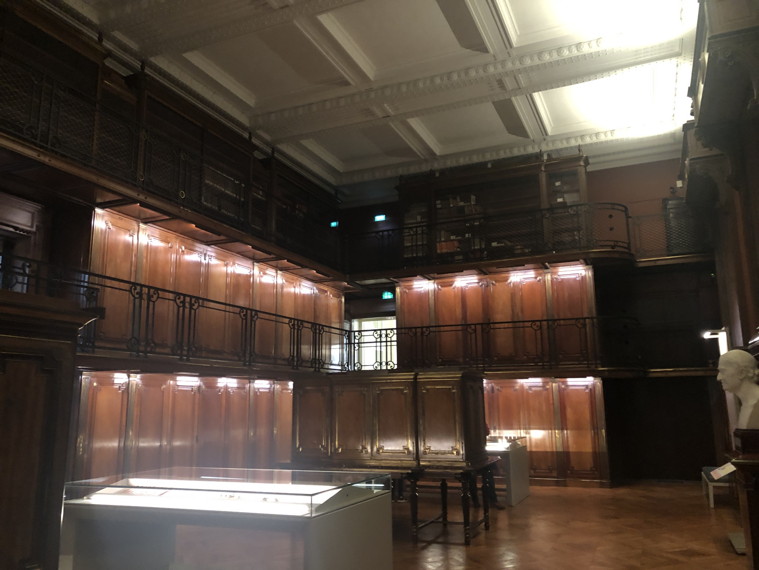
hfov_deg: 63.4
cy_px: 285
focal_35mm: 28
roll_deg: -1.0
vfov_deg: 49.7
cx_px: 380
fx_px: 614
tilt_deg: +10.1
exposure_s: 1/12
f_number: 1.8
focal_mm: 3.99
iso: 100
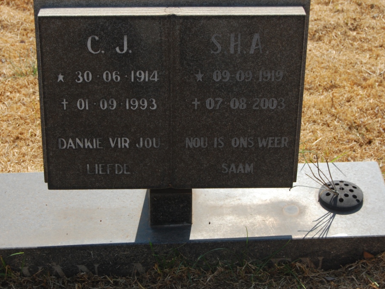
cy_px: 144
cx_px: 174
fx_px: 834
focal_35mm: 75
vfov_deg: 19.6
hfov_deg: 26.0
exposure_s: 1/640
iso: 400
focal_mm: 46
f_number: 7.1
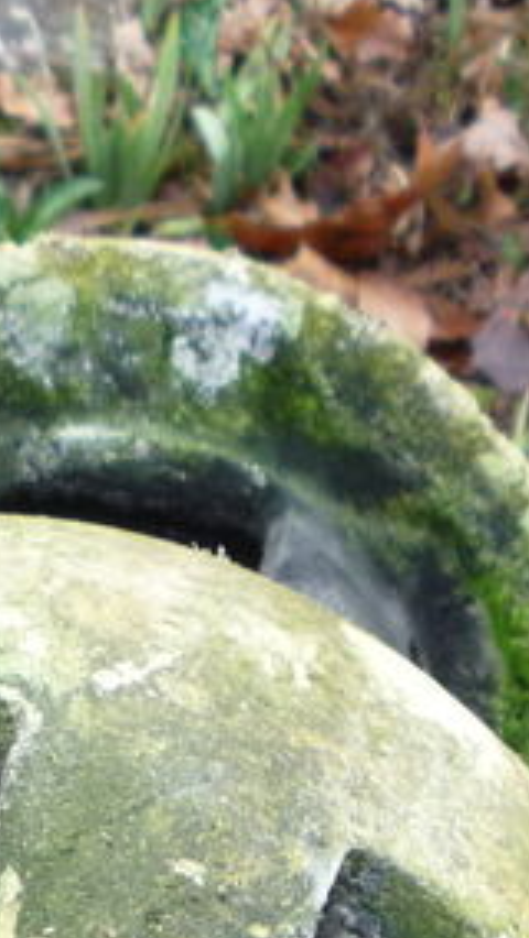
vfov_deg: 17.4
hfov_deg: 10.5
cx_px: 40
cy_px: 1225
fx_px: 2864
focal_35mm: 115
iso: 100
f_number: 3.3
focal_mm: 5.2
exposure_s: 1/60
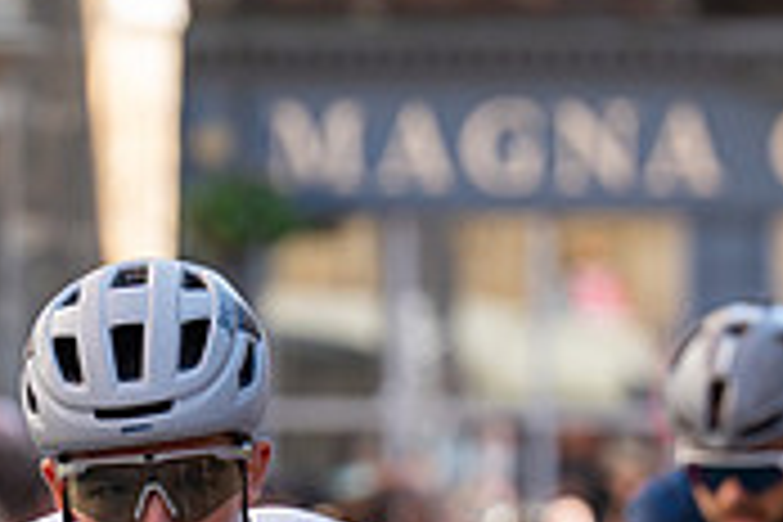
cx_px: 216
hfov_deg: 3.9
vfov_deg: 2.6
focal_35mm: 531
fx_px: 11548
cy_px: 659
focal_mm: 159
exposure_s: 1/1000
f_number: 4
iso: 500
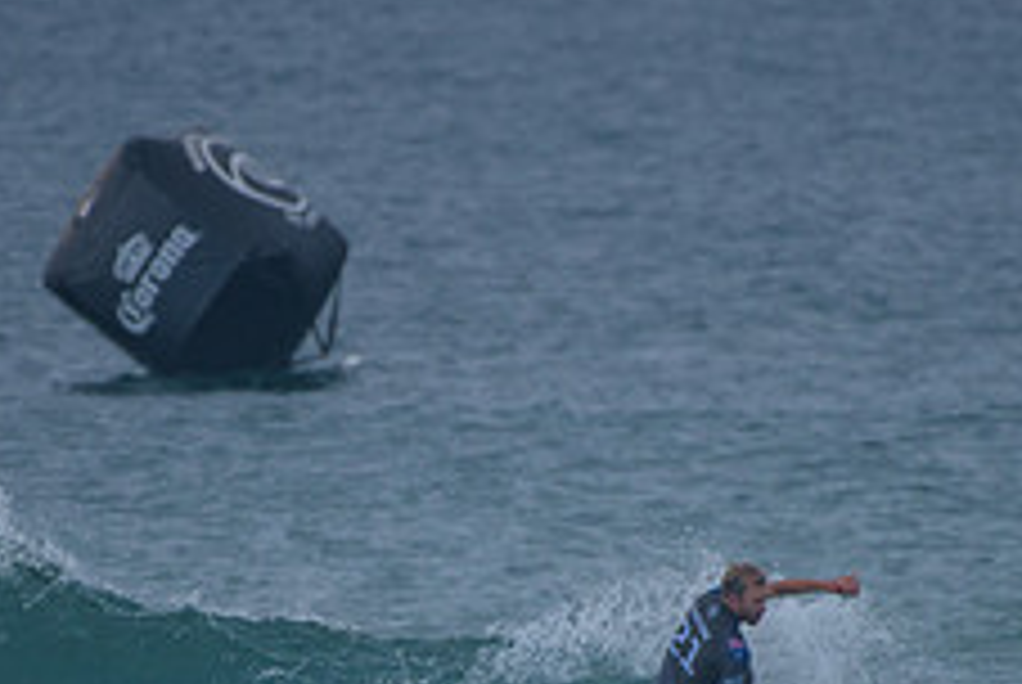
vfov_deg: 1.1
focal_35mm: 1275
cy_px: 763
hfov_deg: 1.6
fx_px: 36242
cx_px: 500
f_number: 5.6
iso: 320
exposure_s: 1/2000
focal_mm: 500
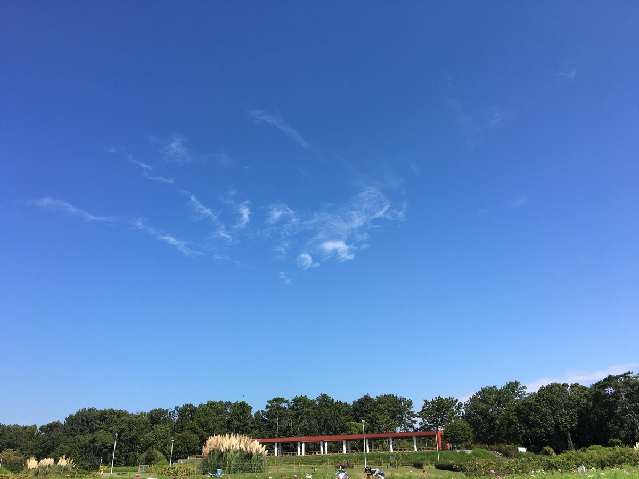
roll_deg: +0.8
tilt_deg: +23.8
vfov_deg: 48.2
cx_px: 320
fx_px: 535
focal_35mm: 29
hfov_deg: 61.7
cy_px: 240
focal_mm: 4.15
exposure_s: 1/1748
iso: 25
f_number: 2.2
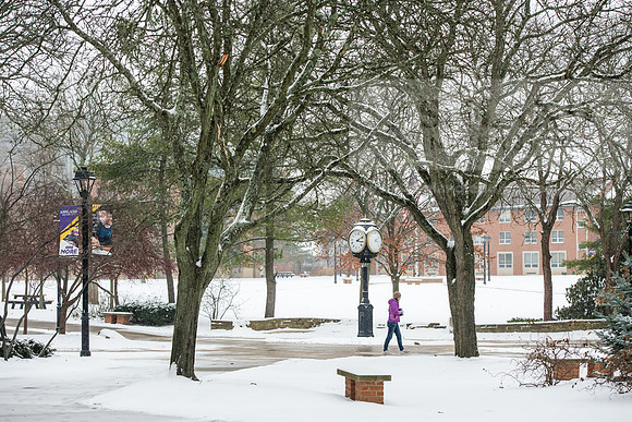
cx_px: 316
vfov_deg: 16.7
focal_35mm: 82
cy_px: 211
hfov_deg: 24.8
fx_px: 1440
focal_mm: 82
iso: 400
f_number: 4.5
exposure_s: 1/250
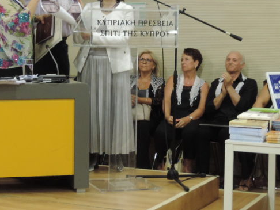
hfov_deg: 19.6
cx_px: 58
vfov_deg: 14.9
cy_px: 60
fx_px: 801
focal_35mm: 99
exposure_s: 1/25
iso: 400
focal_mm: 8.3
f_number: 3.5
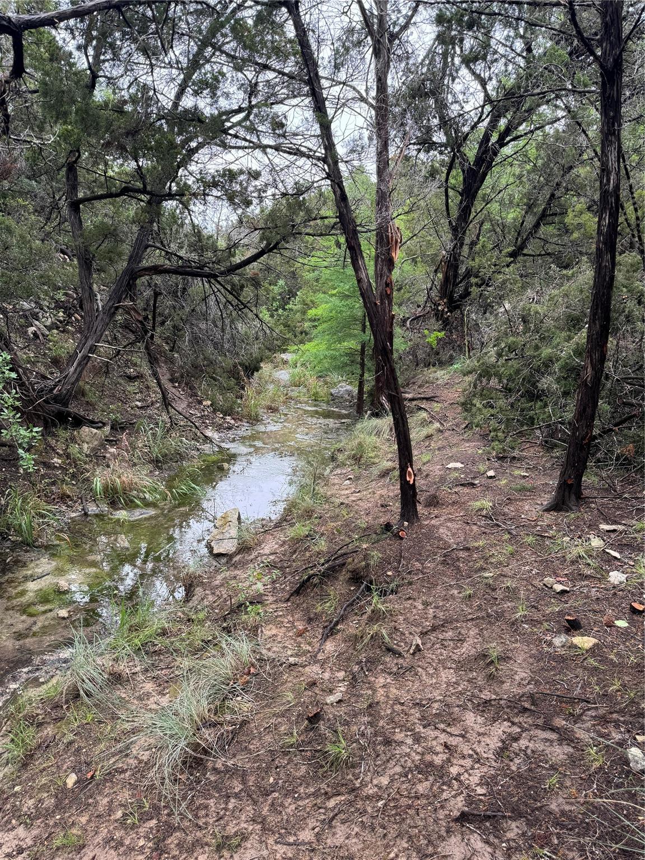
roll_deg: -3.8
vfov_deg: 71.6
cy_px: 430
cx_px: 322
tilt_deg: -12.4
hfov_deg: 56.8
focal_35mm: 24
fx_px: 596
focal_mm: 6.76
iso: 64
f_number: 1.78
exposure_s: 1/162
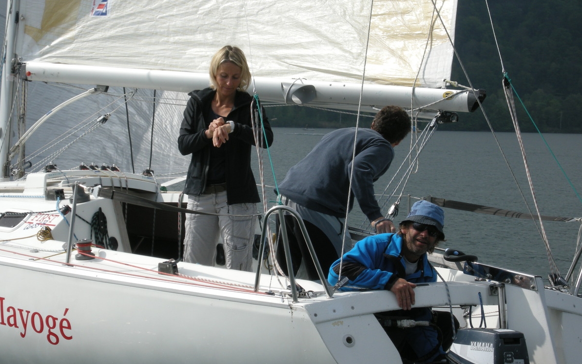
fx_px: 2078
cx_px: 291
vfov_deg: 10.0
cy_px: 189
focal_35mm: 131
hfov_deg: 15.9
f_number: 5.8
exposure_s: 1/357
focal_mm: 26.3
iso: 64
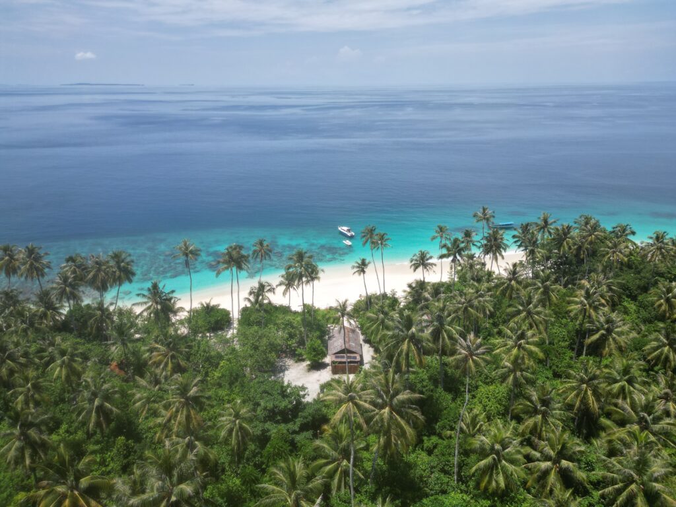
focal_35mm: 24
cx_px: 338
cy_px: 254
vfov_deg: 56.8
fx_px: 469
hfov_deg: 71.6
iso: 100
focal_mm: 6.72
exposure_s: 1/2500
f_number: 1.7
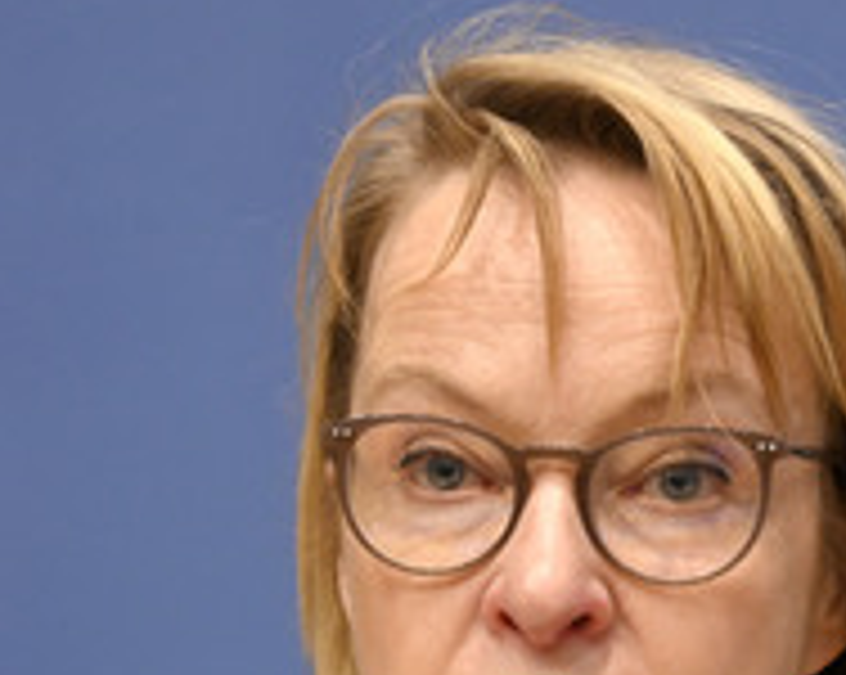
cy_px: 657
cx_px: 614
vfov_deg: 4.0
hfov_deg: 5.1
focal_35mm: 383
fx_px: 9580
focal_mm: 170
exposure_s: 1/500
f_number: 5.6
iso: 4000
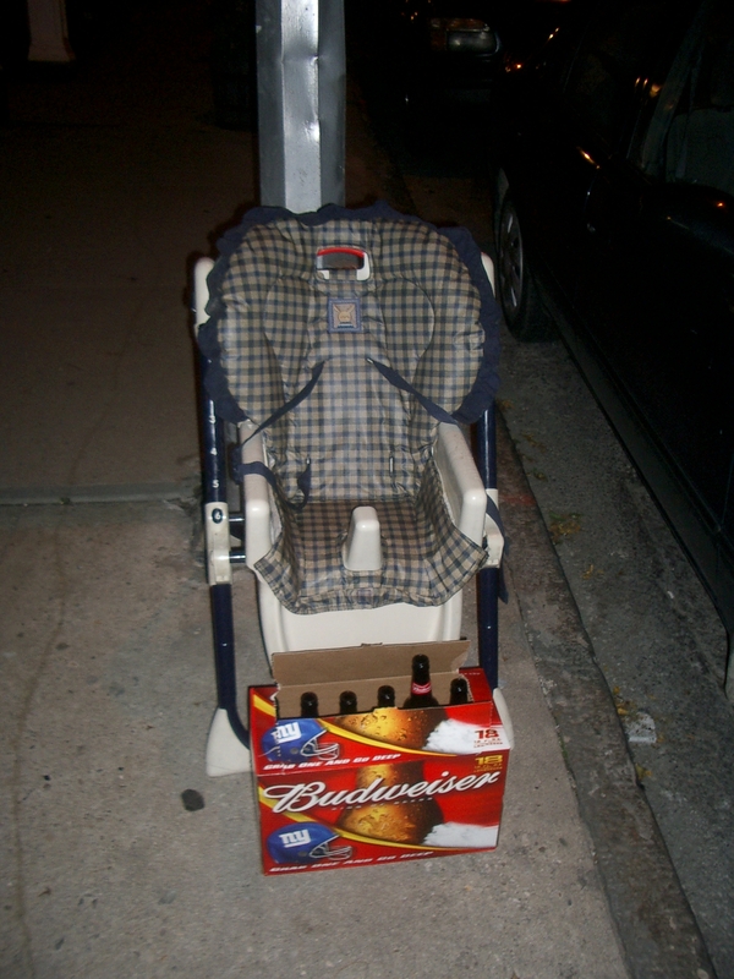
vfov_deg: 52.6
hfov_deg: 40.7
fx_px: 990
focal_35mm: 35
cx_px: 367
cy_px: 490
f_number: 2.6
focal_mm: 5.8
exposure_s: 1/40
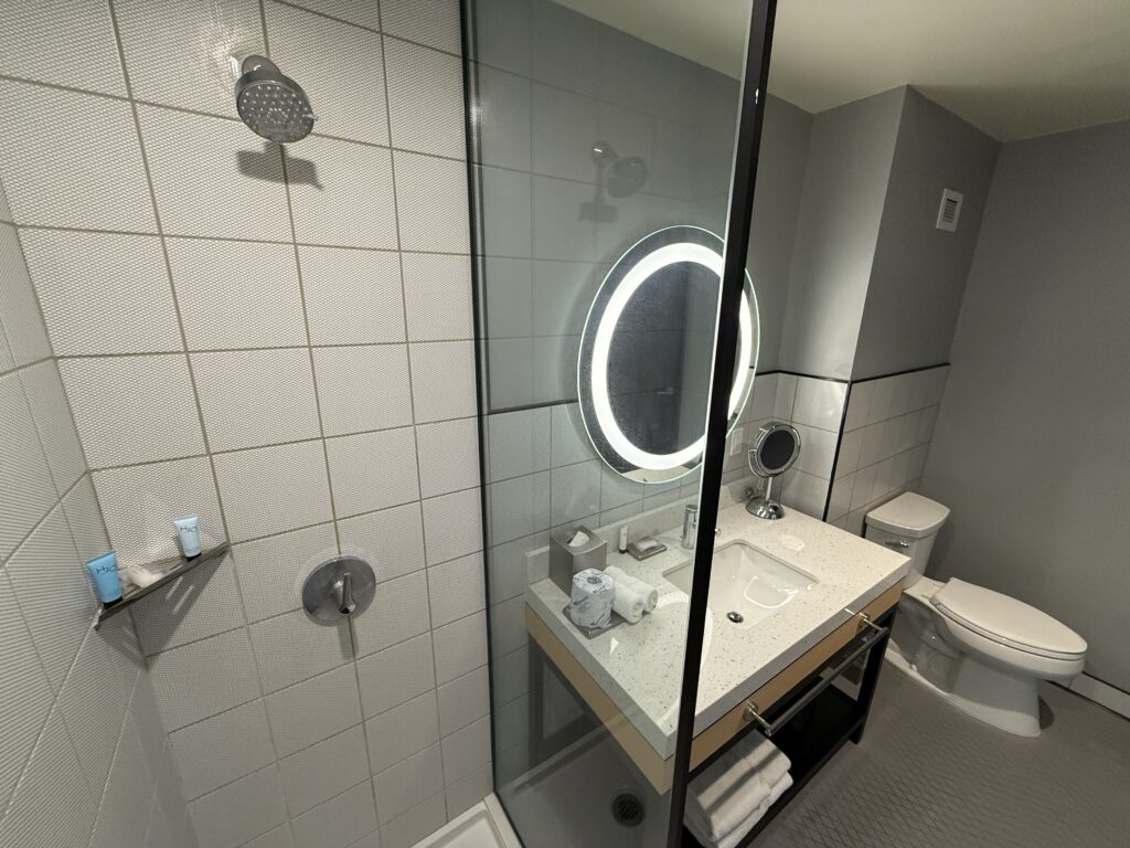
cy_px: 424
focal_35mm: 14
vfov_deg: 85.7
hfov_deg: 102.1
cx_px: 565
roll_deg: -0.8
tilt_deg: -15.5
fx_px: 457
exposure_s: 1/120
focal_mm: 2.22
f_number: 2.2
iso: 320
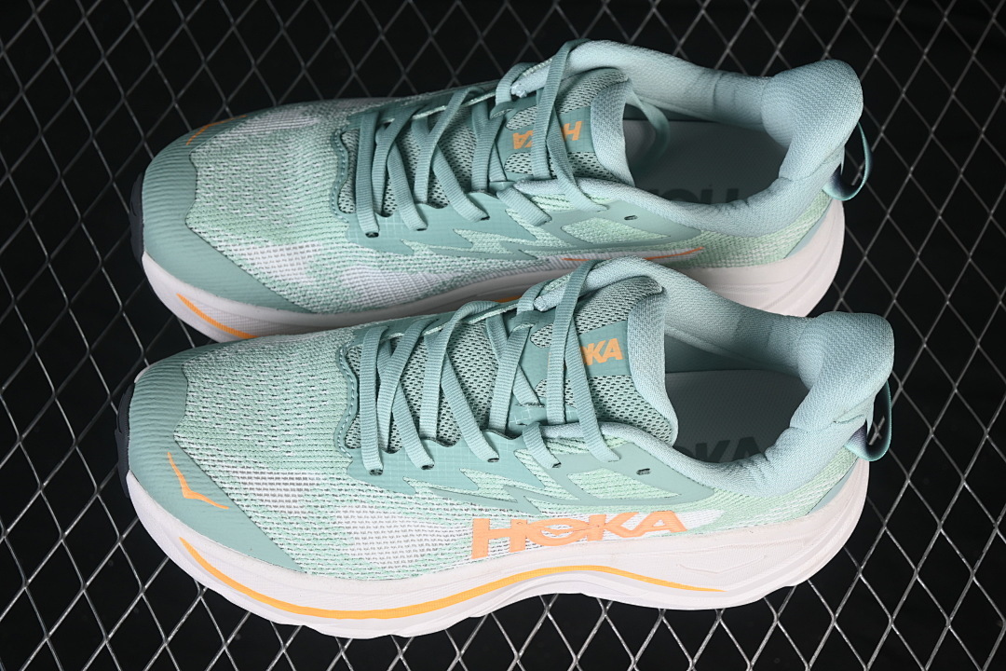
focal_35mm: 75
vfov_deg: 18.2
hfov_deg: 27.0
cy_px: 336
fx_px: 2096
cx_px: 503
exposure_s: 1/80
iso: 160
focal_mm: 50
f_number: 7.1
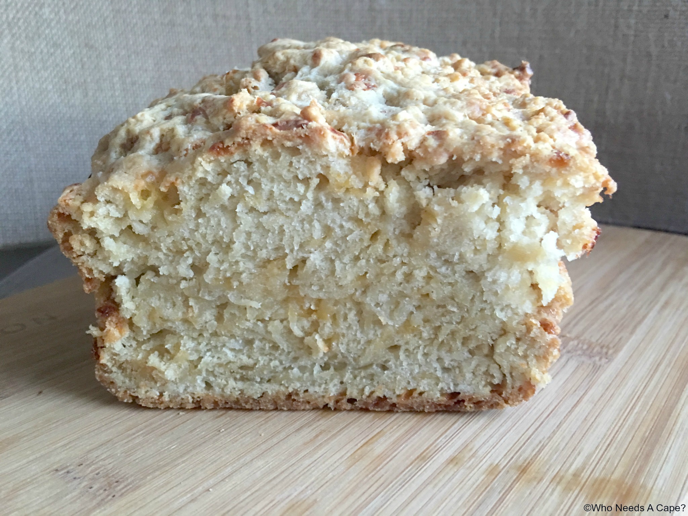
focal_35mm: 29
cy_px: 258
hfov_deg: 61.7
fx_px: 576
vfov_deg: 48.2
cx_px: 344
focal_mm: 4.15
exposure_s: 1/15
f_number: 2.2
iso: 100
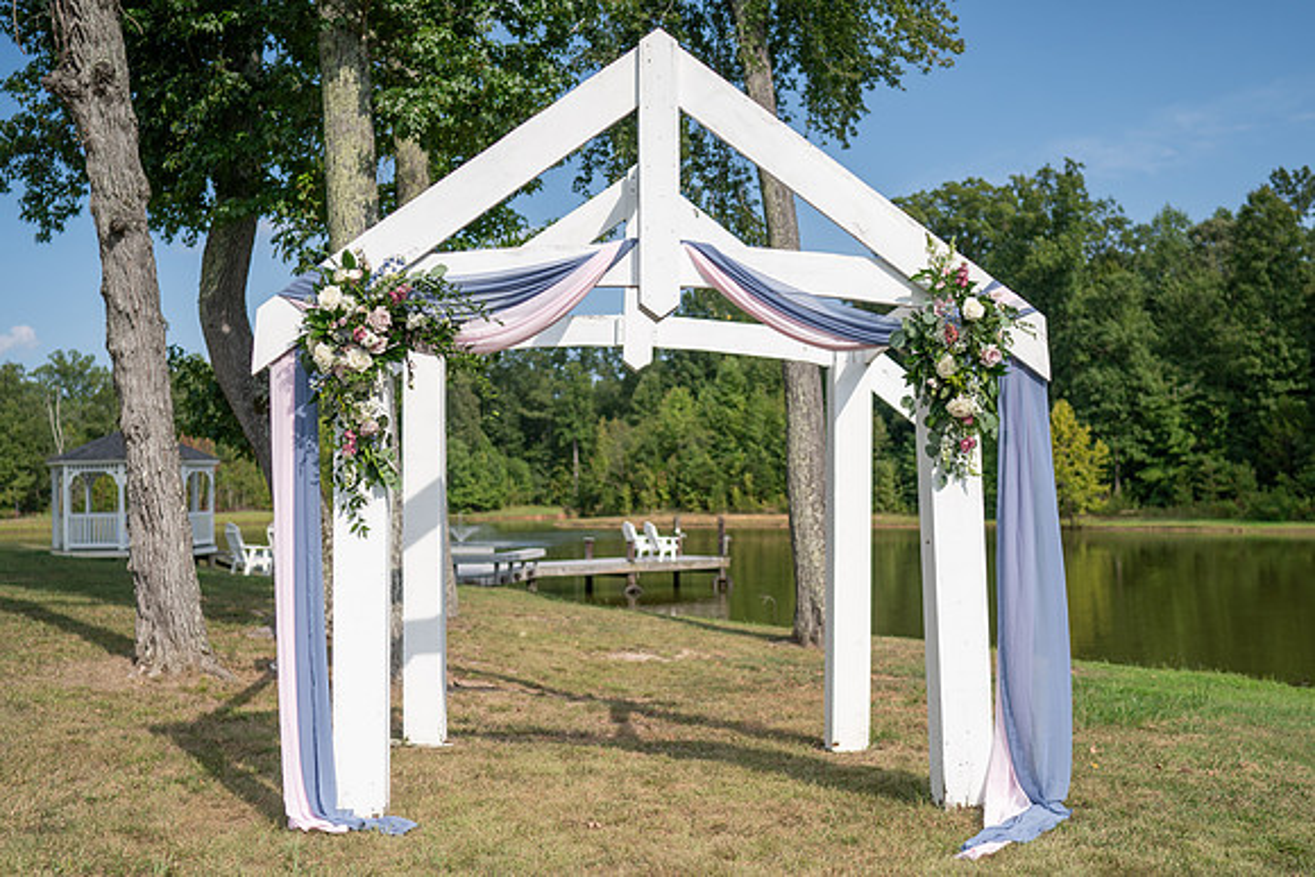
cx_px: 643
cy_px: 449
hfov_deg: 51.8
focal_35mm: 37
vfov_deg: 35.9
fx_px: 1353
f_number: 2
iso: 100
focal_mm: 35
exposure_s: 1/4000
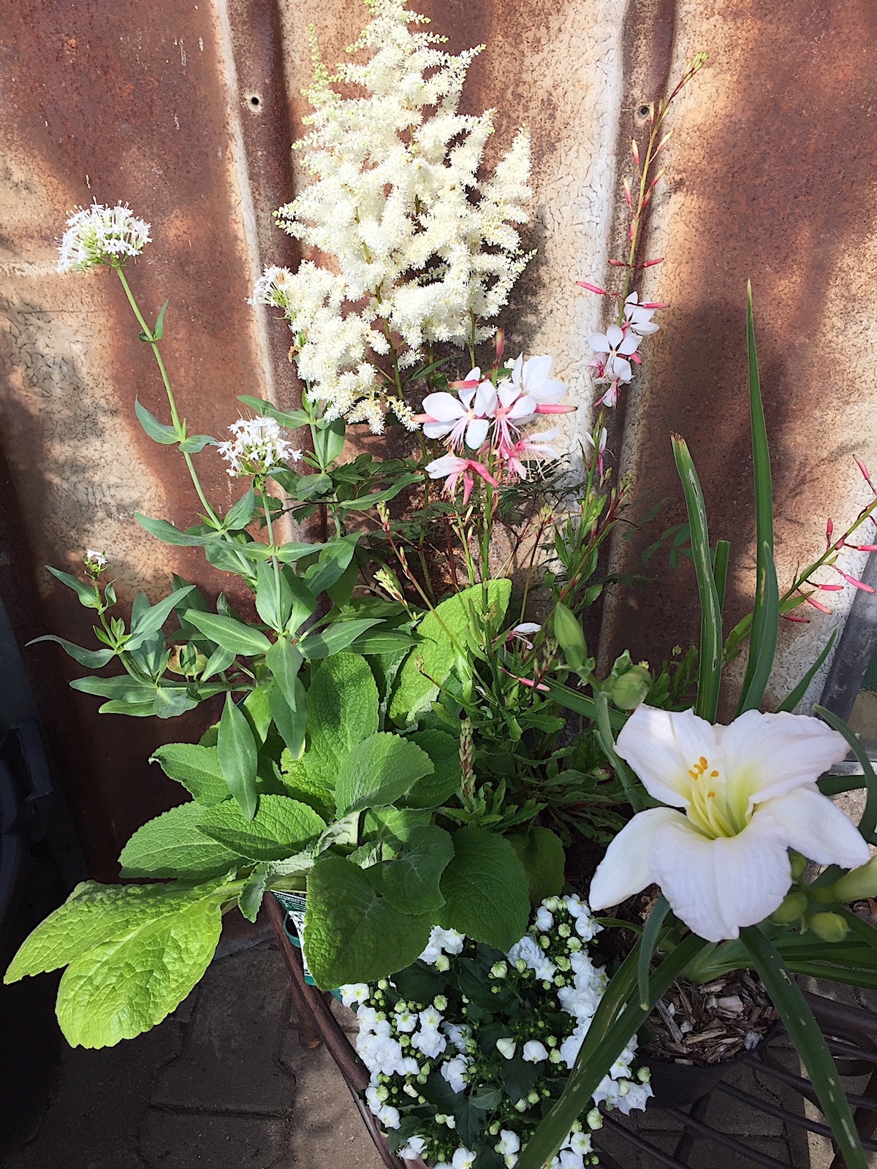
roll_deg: -0.4
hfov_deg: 48.2
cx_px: 438
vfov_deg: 61.7
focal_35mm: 29
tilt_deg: -42.2
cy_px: 584
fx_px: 980
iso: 32
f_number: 2.2
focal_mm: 4.15
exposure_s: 1/898
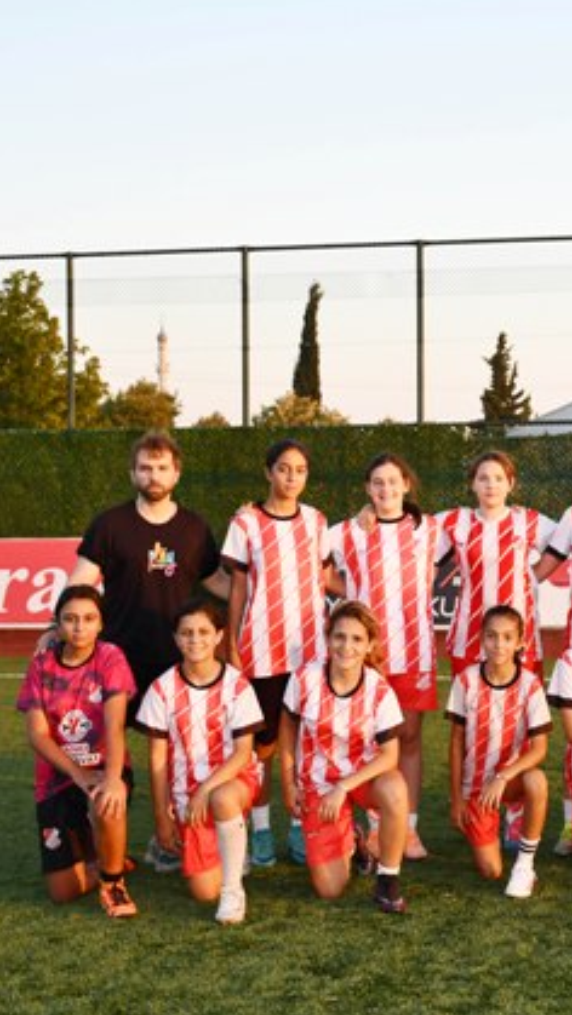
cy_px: 505
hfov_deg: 18.3
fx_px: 1724
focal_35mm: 64
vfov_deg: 32.8
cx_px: 577
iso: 220
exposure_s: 1/125
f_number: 4
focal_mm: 27
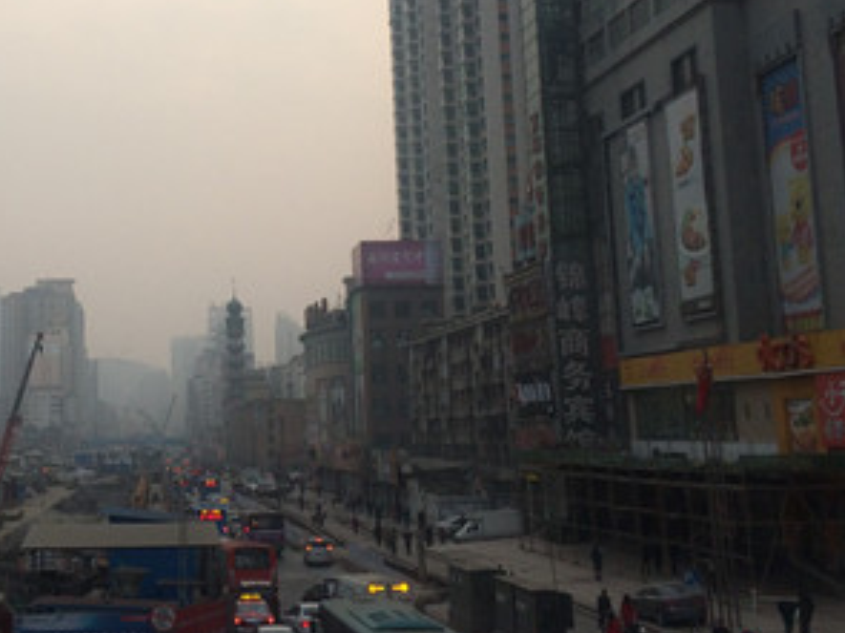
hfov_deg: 30.1
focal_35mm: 63
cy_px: 146
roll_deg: +2.8
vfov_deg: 23.0
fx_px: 1537
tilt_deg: +10.4
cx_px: 189
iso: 32
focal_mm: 4.15
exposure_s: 1/578
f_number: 2.2
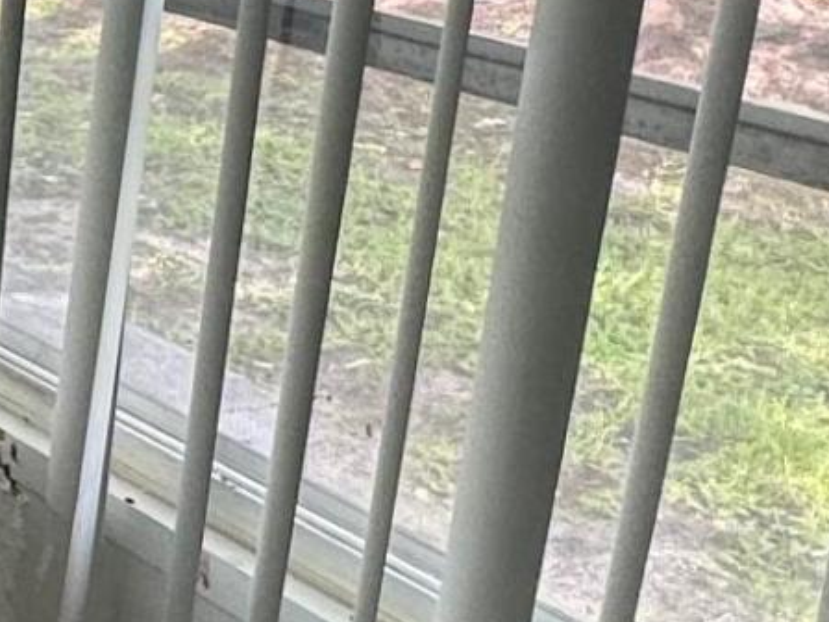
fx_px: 2155
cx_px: -905
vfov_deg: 16.3
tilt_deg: -16.2
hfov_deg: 16.0
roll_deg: +0.8
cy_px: 168
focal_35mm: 90
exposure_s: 1/99
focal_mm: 2.22
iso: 80
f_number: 2.2
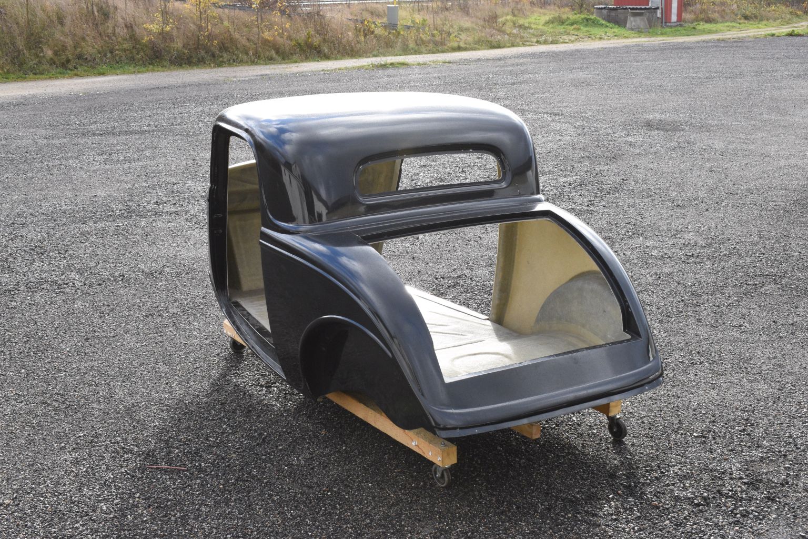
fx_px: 1044
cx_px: 404
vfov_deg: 28.9
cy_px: 270
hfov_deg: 42.3
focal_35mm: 46
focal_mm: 31
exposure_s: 1/400
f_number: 10
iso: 1250
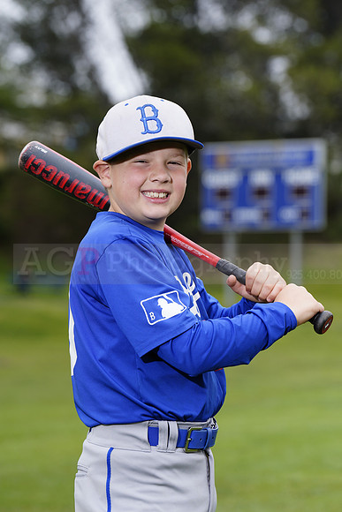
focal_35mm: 175
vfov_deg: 11.7
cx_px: 171
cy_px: 256
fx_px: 2492
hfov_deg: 7.9
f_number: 6.3
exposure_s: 1/250
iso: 100
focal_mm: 175
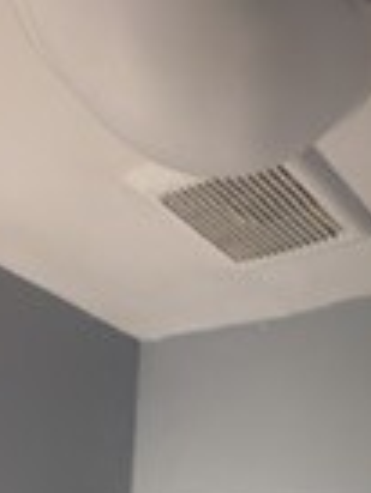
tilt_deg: -17.2
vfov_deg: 23.2
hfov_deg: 29.4
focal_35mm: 49
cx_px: 263
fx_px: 699
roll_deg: -7.5
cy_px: 860
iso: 100
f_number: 2.2
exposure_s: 1/30
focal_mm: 2.22
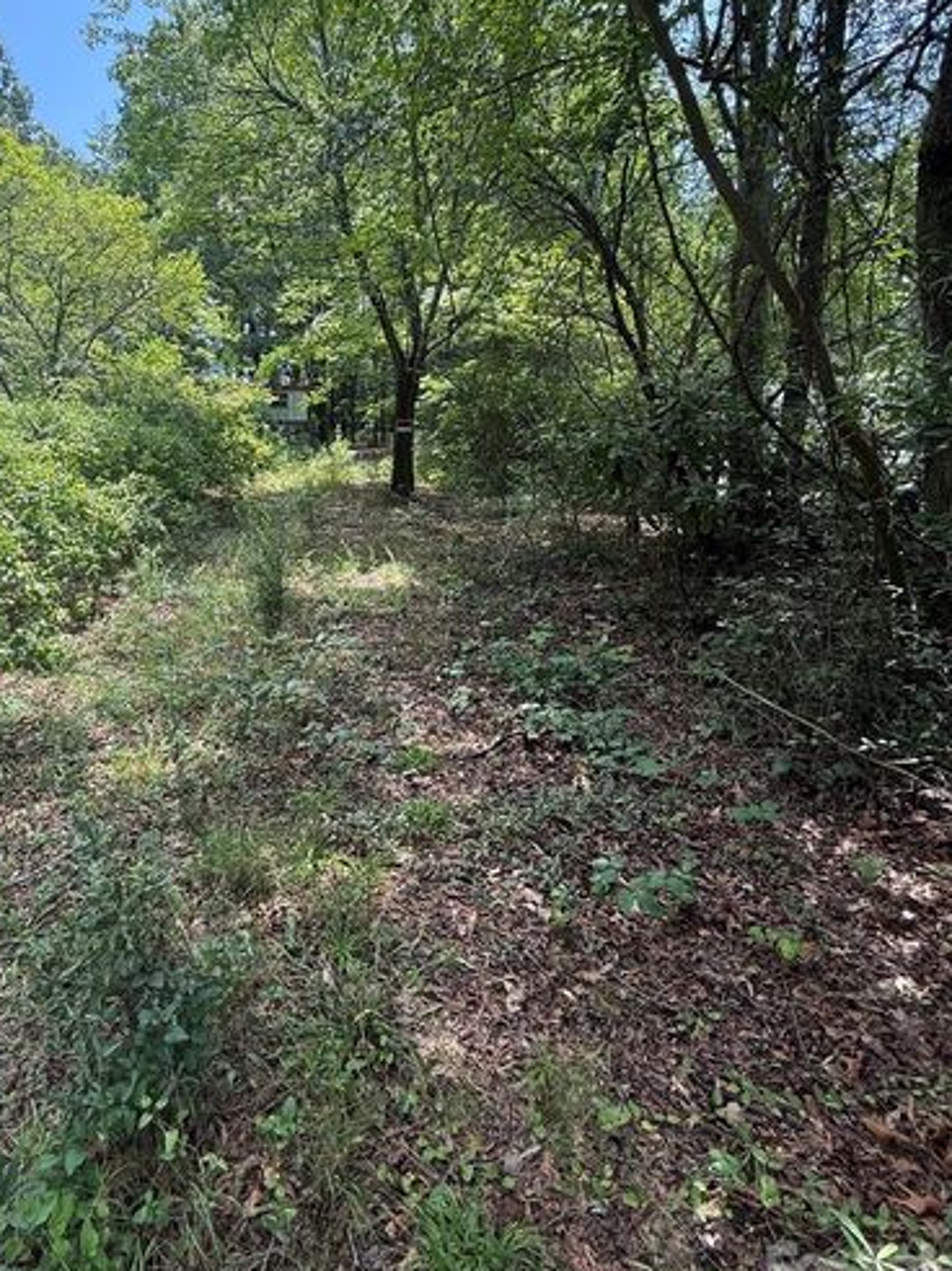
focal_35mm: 19
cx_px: 321
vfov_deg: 83.6
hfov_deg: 66.9
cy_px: 506
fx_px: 697
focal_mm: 2.22
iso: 50
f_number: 2.2
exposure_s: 1/212
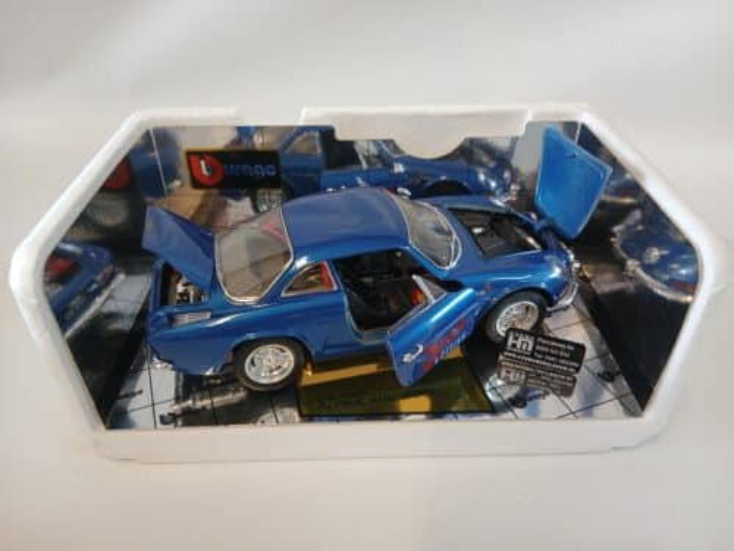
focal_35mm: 26
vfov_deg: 53.1
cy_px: 276
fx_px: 551
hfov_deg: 67.3
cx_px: 367
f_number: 1.8
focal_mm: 3.98
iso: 160
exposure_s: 1/50
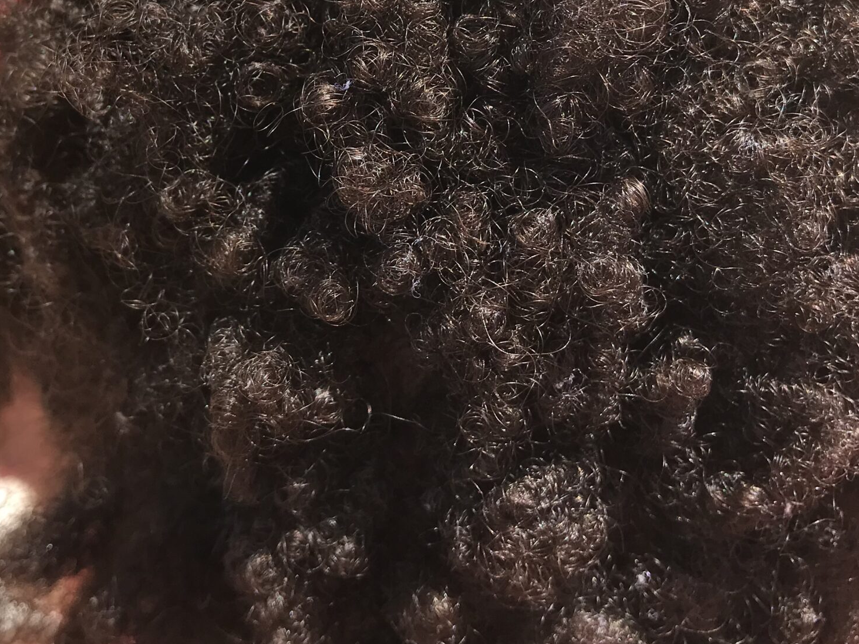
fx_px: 1216
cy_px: 102
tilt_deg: -52.1
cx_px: 336
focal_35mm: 49
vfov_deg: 28.8
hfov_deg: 38.7
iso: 20
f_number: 1.8
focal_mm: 3.99
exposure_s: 1/1681
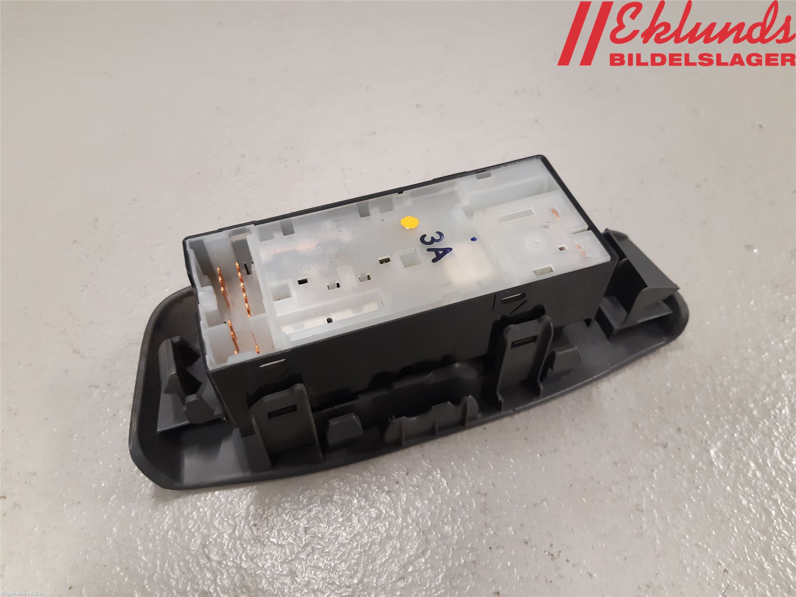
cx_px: 398
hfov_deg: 67.3
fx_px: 598
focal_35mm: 26
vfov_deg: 53.1
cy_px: 298
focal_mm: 3.93
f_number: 1.7
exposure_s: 1/50
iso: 200
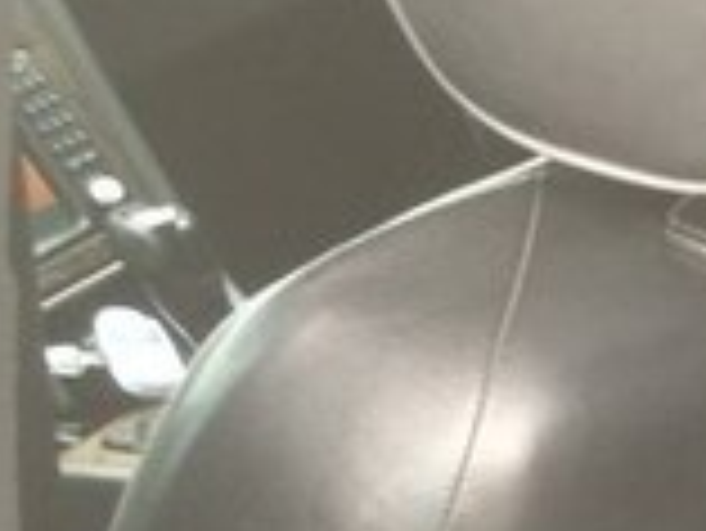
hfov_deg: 13.5
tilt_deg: -36.6
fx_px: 2490
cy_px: 695
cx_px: 1466
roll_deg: -0.3
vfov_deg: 11.8
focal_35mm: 122
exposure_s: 1/33
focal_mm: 4.15
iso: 50
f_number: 2.2
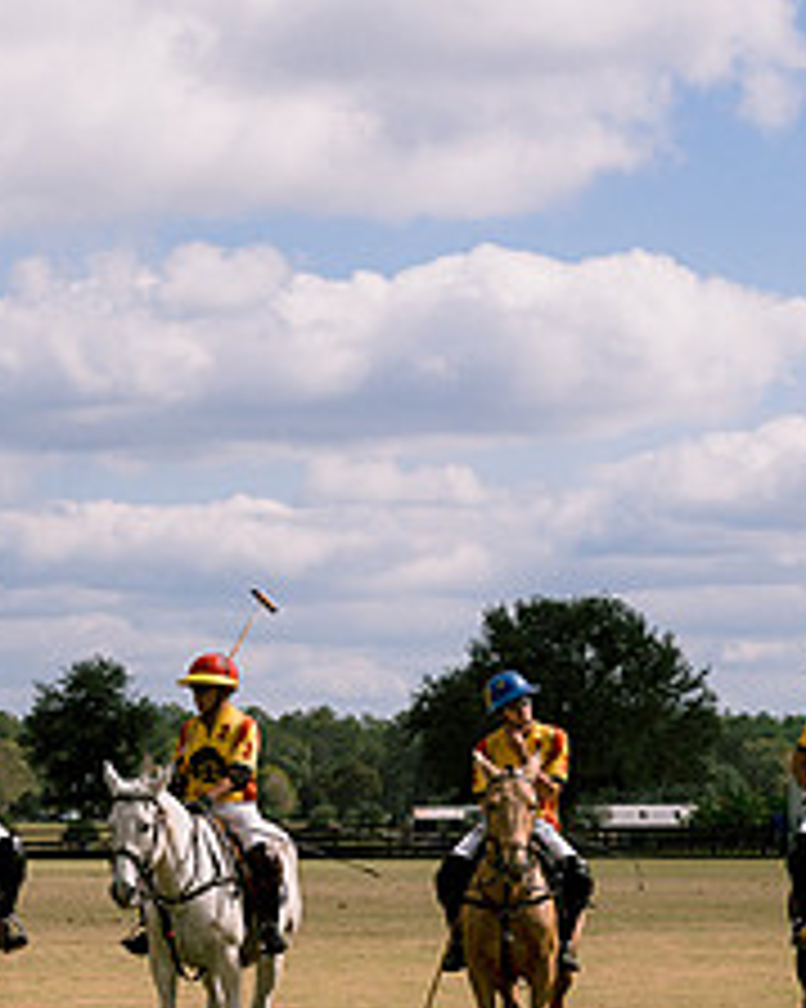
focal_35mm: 131
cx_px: -109
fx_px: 3909
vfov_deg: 14.6
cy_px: 829
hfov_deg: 11.6
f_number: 4.5
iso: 200
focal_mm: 50
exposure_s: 1/8000
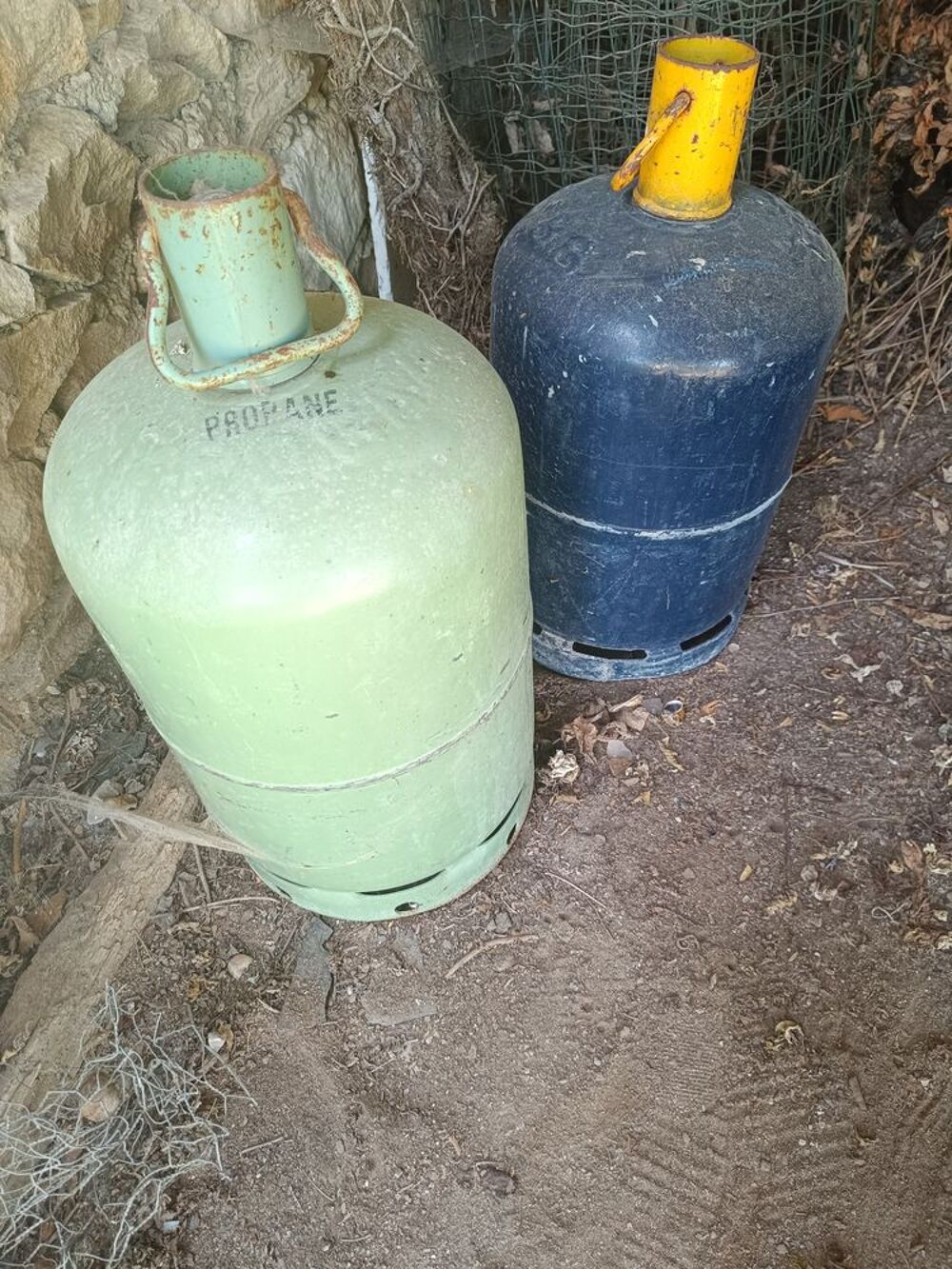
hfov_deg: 56.8
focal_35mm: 24
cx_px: 476
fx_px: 880
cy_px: 634
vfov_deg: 71.6
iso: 412
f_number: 1.88
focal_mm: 5.59
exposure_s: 1/101
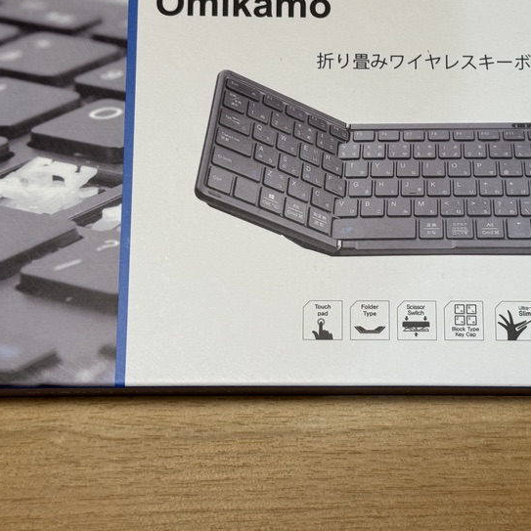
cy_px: 165
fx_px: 1388
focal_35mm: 80
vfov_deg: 21.5
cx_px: 357
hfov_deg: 21.6
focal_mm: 6.76
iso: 50
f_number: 1.78
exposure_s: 1/129
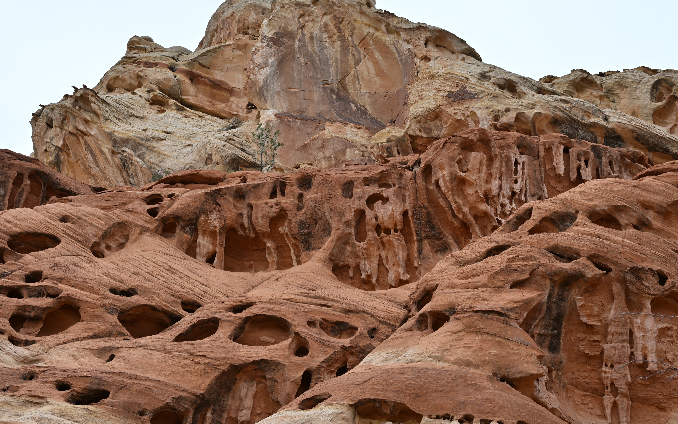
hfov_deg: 34.5
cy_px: 211
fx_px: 1090
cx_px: 331
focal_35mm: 59
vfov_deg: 22.0
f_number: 7.1
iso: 100
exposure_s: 1/400
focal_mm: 50
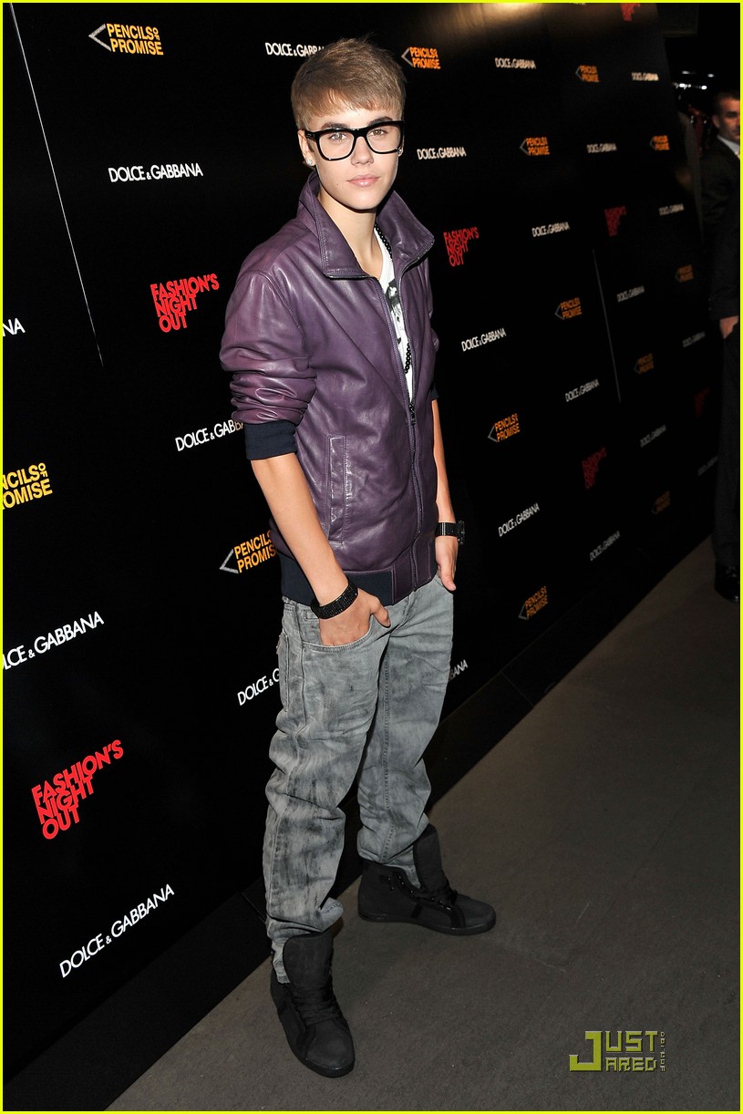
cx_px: 372
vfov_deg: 50.7
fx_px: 1176
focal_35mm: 38
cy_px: 557
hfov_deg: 35.1
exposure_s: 1/160
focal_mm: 38
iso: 320
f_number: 5.6
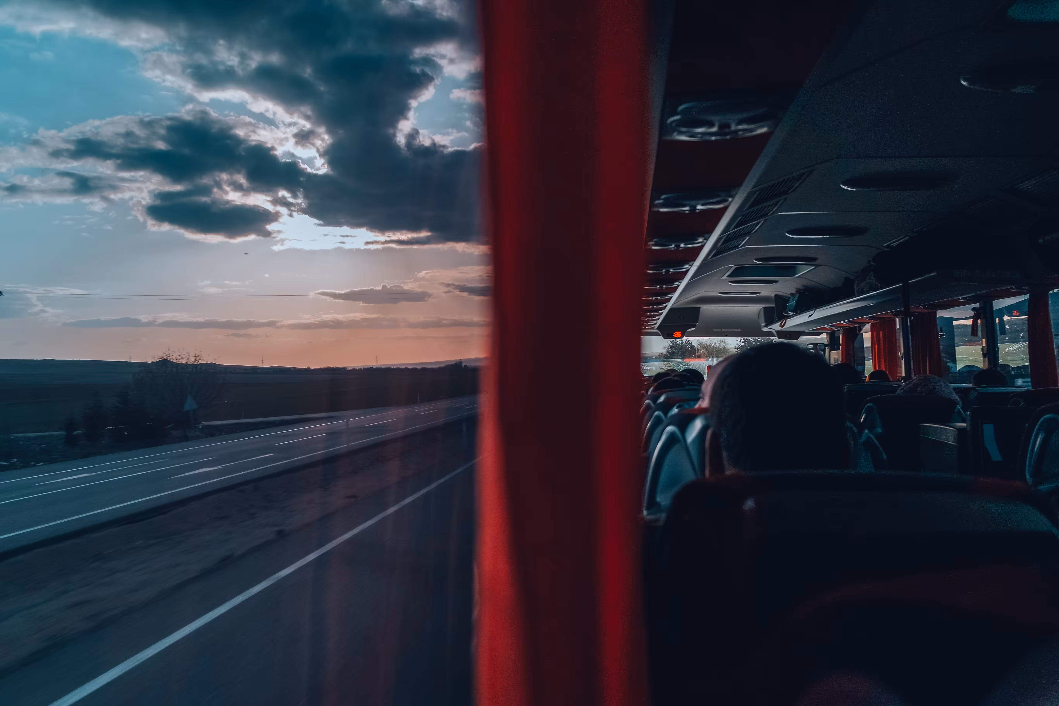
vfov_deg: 43.6
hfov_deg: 61.9
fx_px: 882
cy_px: 353
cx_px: 530
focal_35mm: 30
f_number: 3.5
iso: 100
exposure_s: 1/100
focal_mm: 20
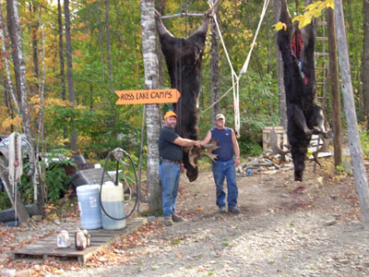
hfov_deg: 35.5
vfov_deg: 27.0
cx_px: 184
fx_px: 576
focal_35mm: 54
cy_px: 138
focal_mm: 9
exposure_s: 1/30
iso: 64
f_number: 3.4
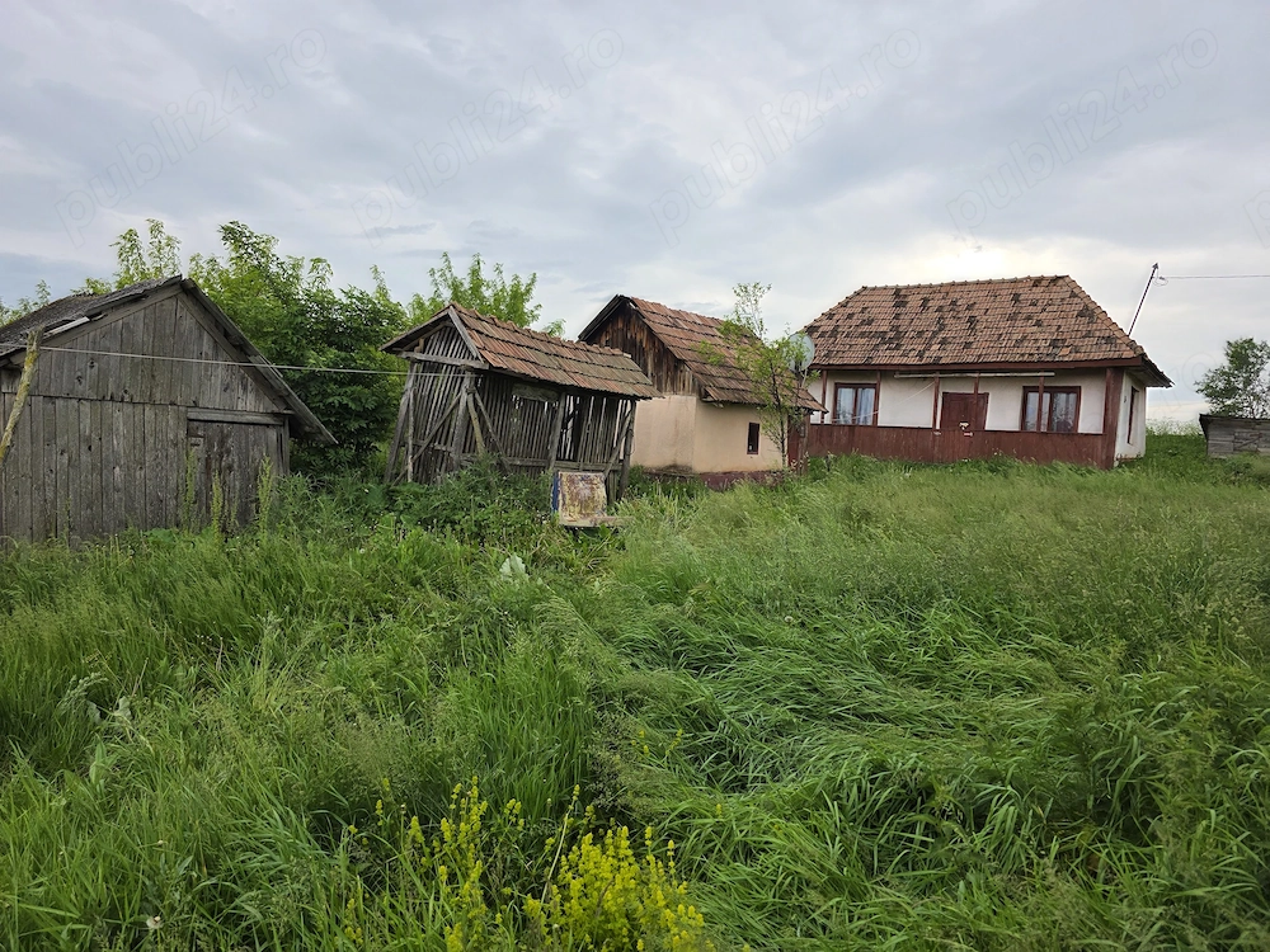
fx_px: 844
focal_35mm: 23
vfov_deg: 58.9
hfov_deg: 73.9
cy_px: 476
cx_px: 635
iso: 40
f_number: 1.7
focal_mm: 6.3
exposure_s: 1/359
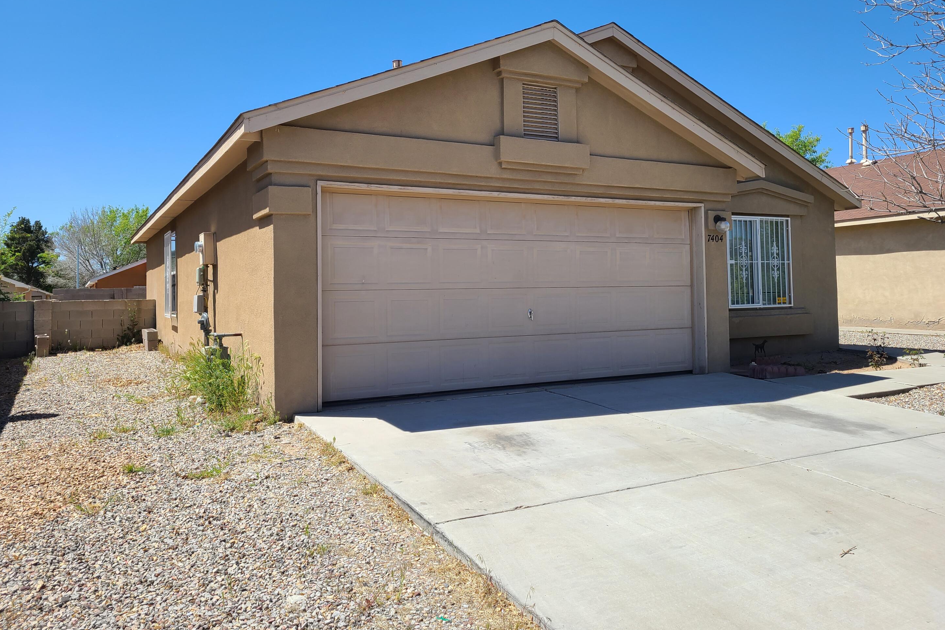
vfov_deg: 46.3
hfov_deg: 65.5
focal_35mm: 28
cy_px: 274
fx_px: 735
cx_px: 487
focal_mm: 5.4
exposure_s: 1/1751
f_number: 1.8
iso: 40
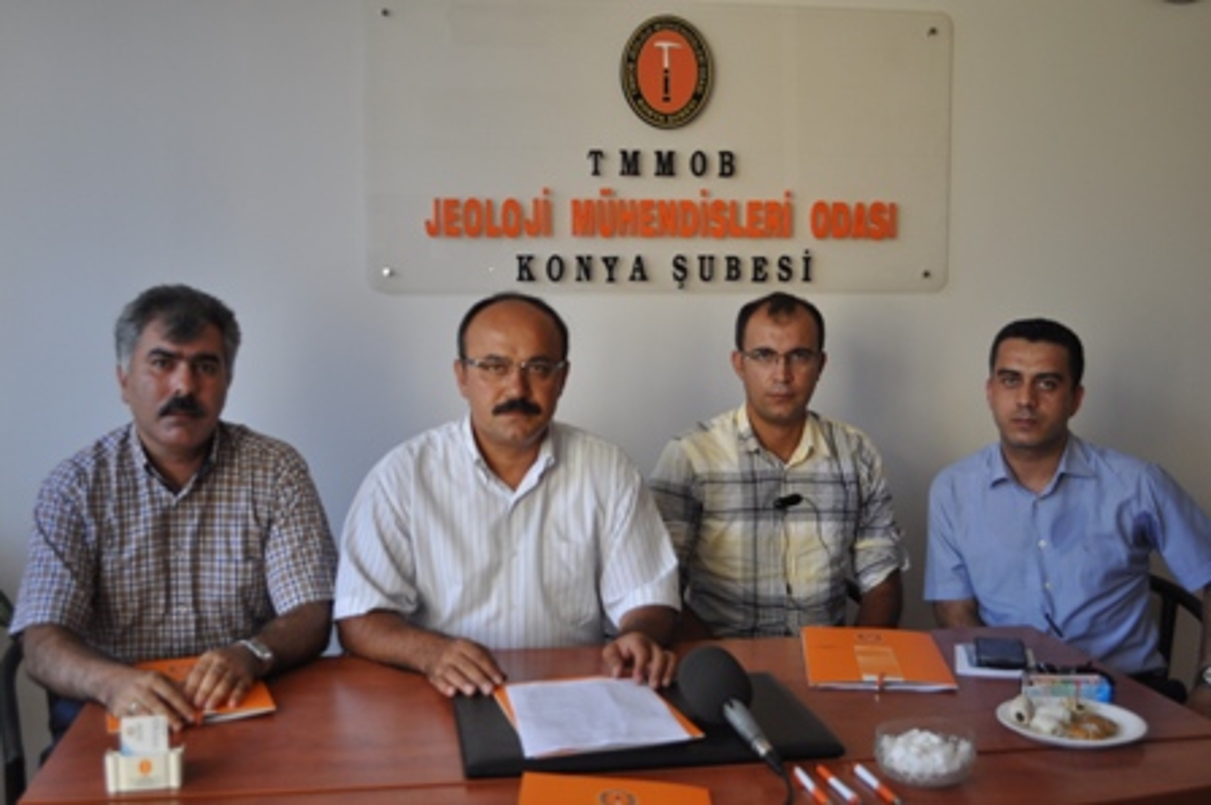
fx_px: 1311
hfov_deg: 49.6
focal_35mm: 39
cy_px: 402
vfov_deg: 34.2
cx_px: 606
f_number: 4.5
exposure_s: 1/80
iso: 400
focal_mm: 26
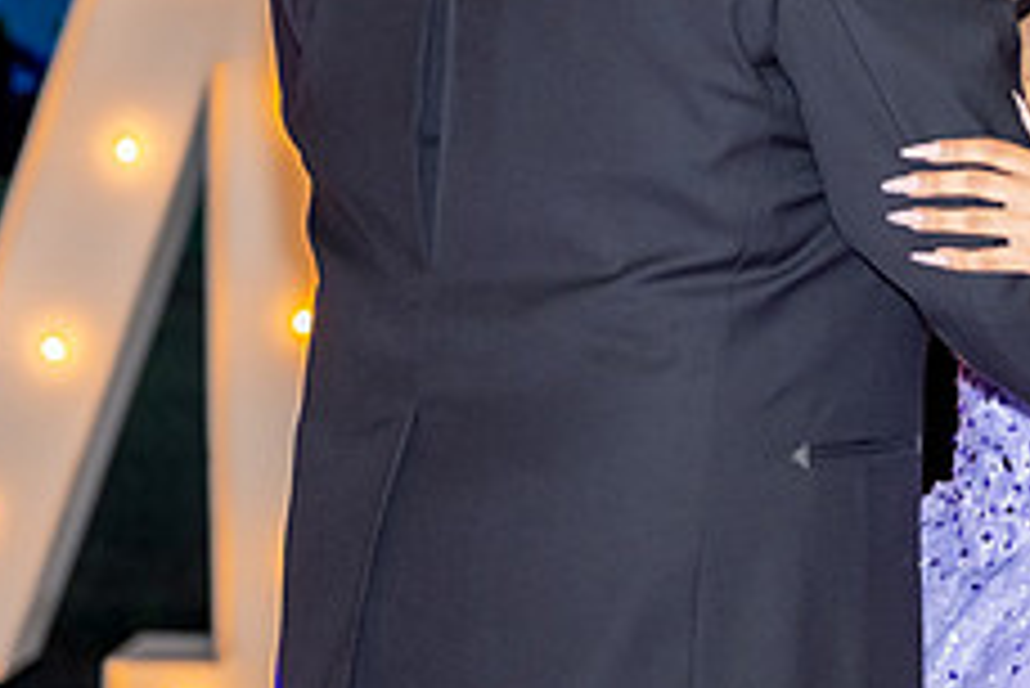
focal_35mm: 213
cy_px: 34
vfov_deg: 6.4
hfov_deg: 9.6
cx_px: 949
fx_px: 6098
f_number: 2.2
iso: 1000
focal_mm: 56
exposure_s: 1/250
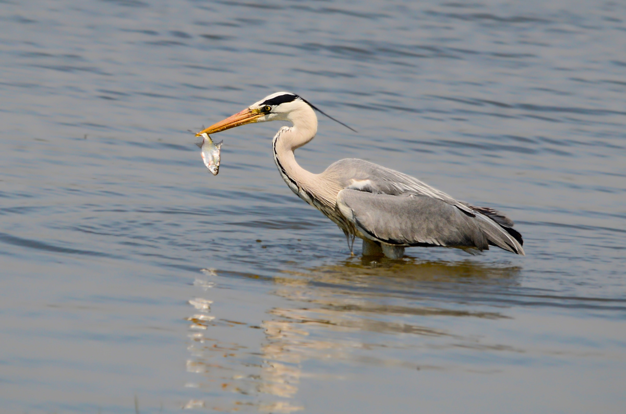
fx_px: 13011
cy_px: 207
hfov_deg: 2.8
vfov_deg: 1.8
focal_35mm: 750
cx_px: 313
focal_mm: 500
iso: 640
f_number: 9
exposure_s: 1/2500
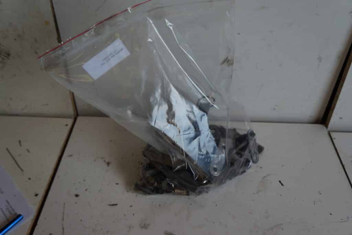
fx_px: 308
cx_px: 176
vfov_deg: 41.7
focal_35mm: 32
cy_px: 118
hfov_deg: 59.5
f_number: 4
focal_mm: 21
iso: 100
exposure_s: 1/60
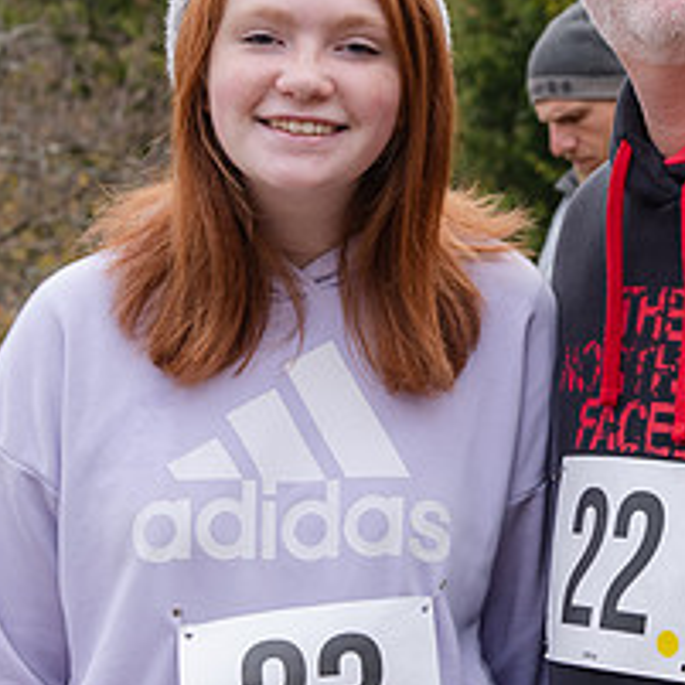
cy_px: 274
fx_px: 2642
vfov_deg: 14.8
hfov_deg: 14.6
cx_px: 596
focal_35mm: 118
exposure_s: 1/250
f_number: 5
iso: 400
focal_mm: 48
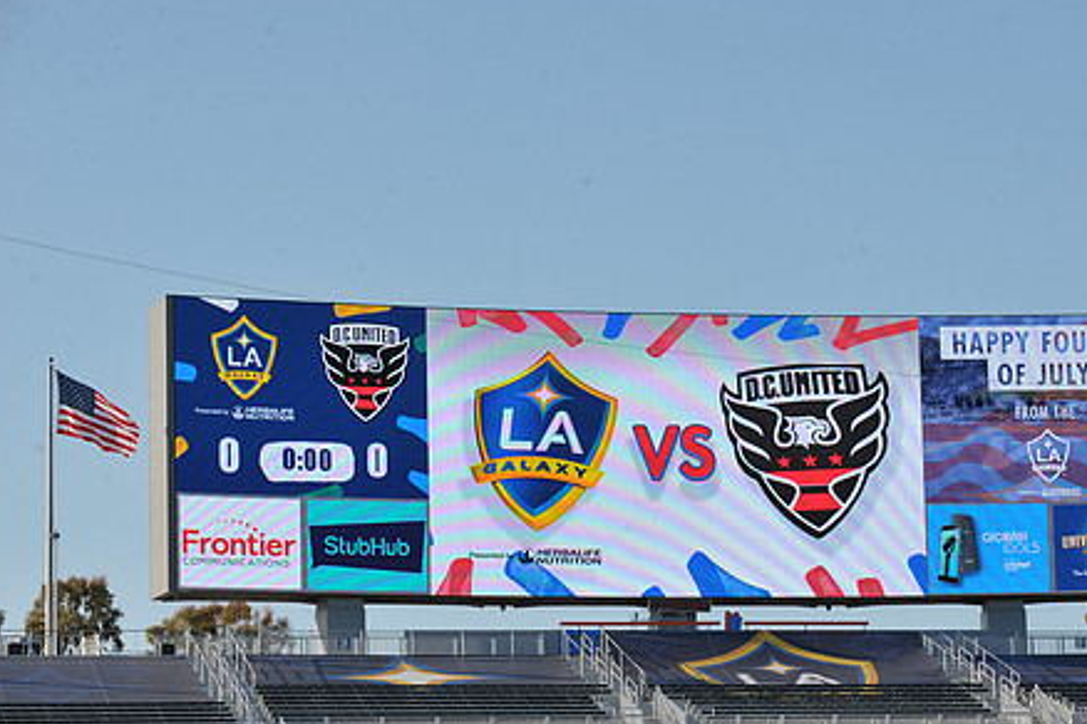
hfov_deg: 14.7
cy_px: 469
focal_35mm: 139
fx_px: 4197
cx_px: 690
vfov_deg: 9.9
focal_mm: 105
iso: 200
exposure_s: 1/400
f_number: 10
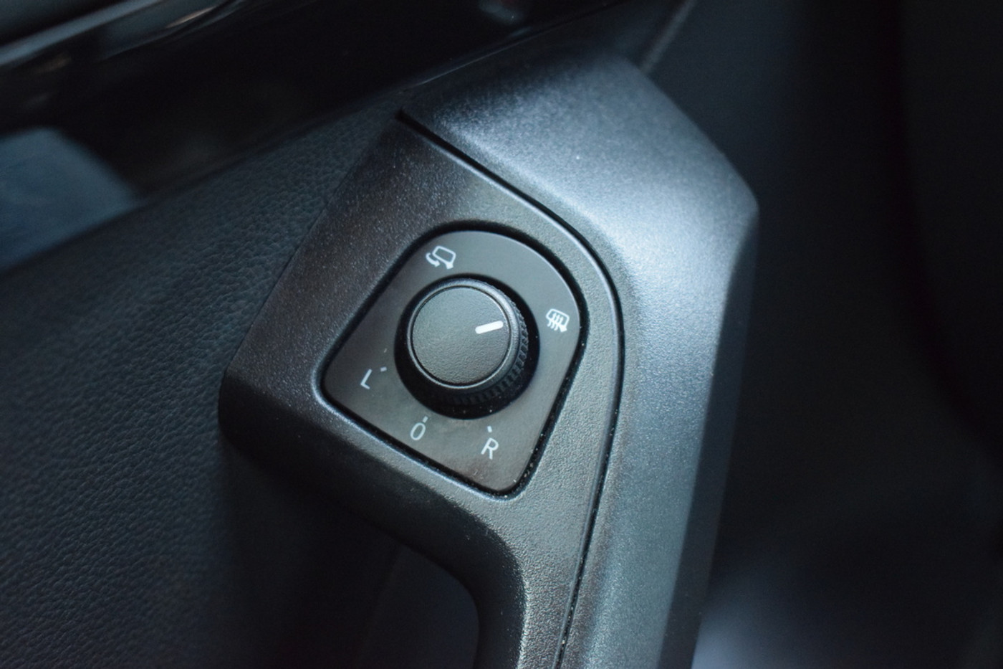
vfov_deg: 22.6
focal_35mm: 60
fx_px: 1671
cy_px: 334
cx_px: 502
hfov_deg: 33.4
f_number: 4.8
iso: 5600
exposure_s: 1/60
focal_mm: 40
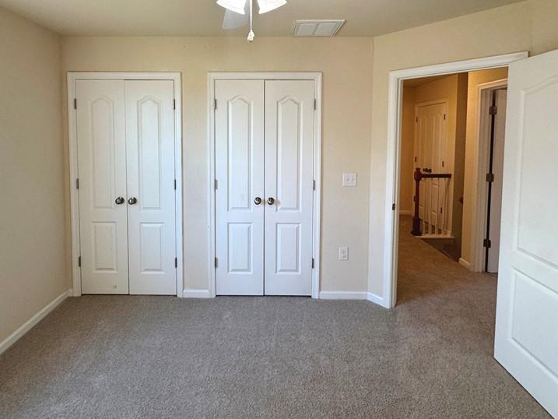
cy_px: 150
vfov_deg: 64.8
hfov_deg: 81.6
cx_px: 261
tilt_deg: -1.7
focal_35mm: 20
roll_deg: -1.1
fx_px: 322
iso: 160
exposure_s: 1/120
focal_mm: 2.22
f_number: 2.2
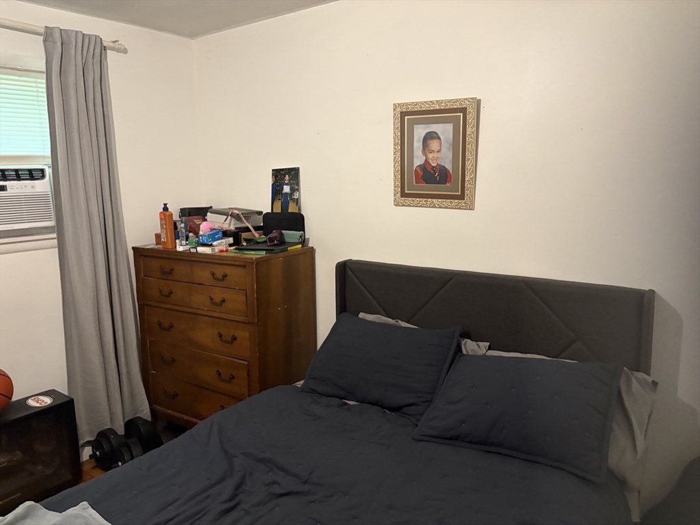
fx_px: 526
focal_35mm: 26
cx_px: 350
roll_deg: +2.1
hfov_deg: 67.3
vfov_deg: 53.1
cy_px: 262
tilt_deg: -8.8
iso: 500
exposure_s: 1/30
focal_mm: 5.96
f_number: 1.6
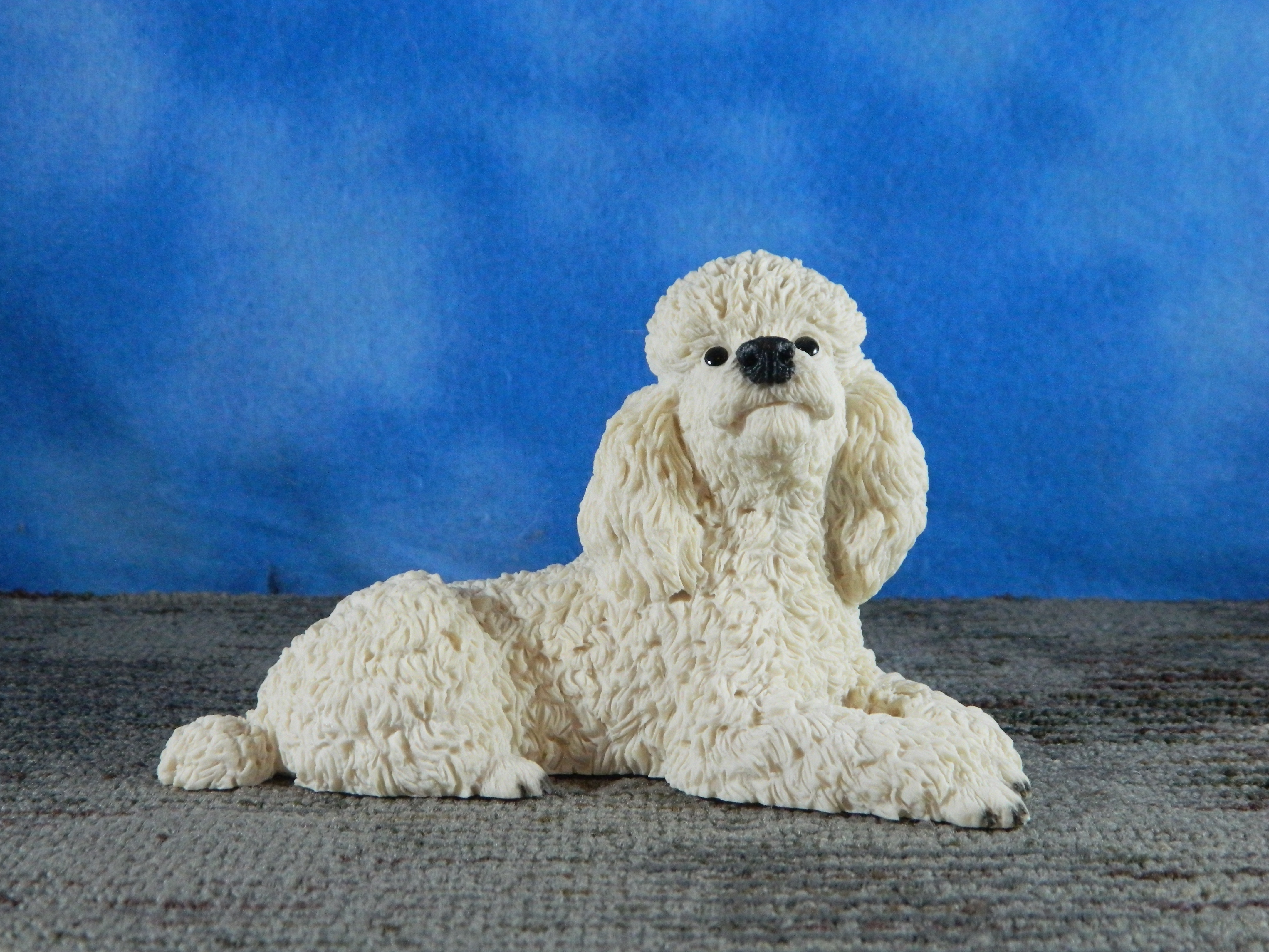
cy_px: 476
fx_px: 2090
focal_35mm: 57
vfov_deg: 25.7
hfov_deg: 33.8
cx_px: 634
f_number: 3.8
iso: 400
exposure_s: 1/50
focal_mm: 10.2
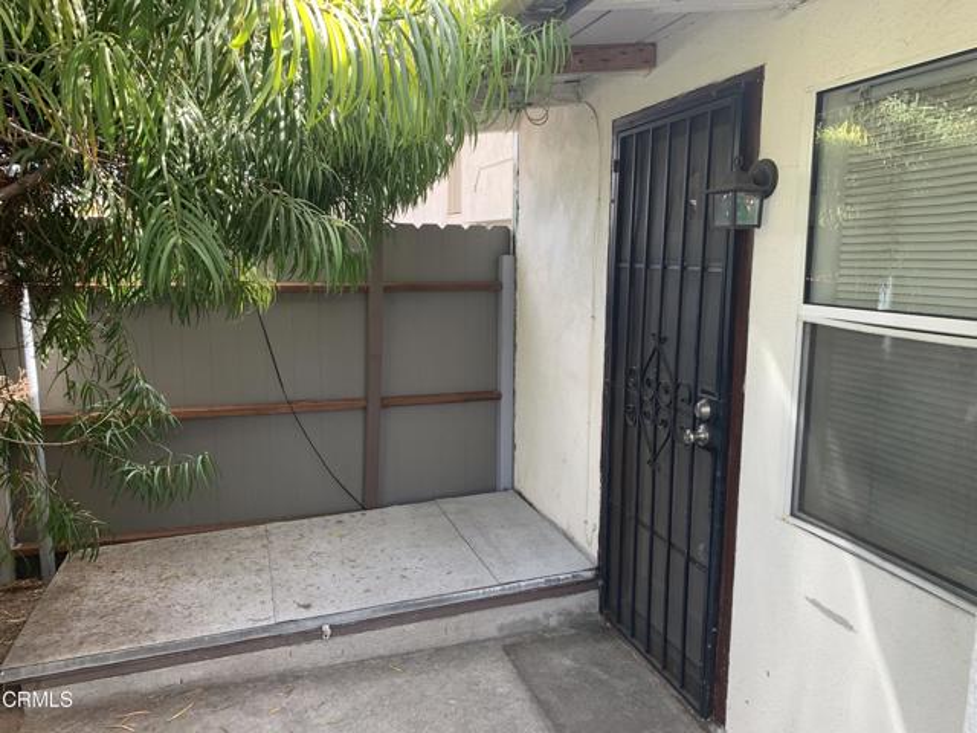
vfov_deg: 53.1
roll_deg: -0.1
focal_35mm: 26
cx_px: 488
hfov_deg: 67.3
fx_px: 734
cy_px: 366
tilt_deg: -7.9
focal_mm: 4.25
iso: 40
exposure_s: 1/122
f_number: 1.8
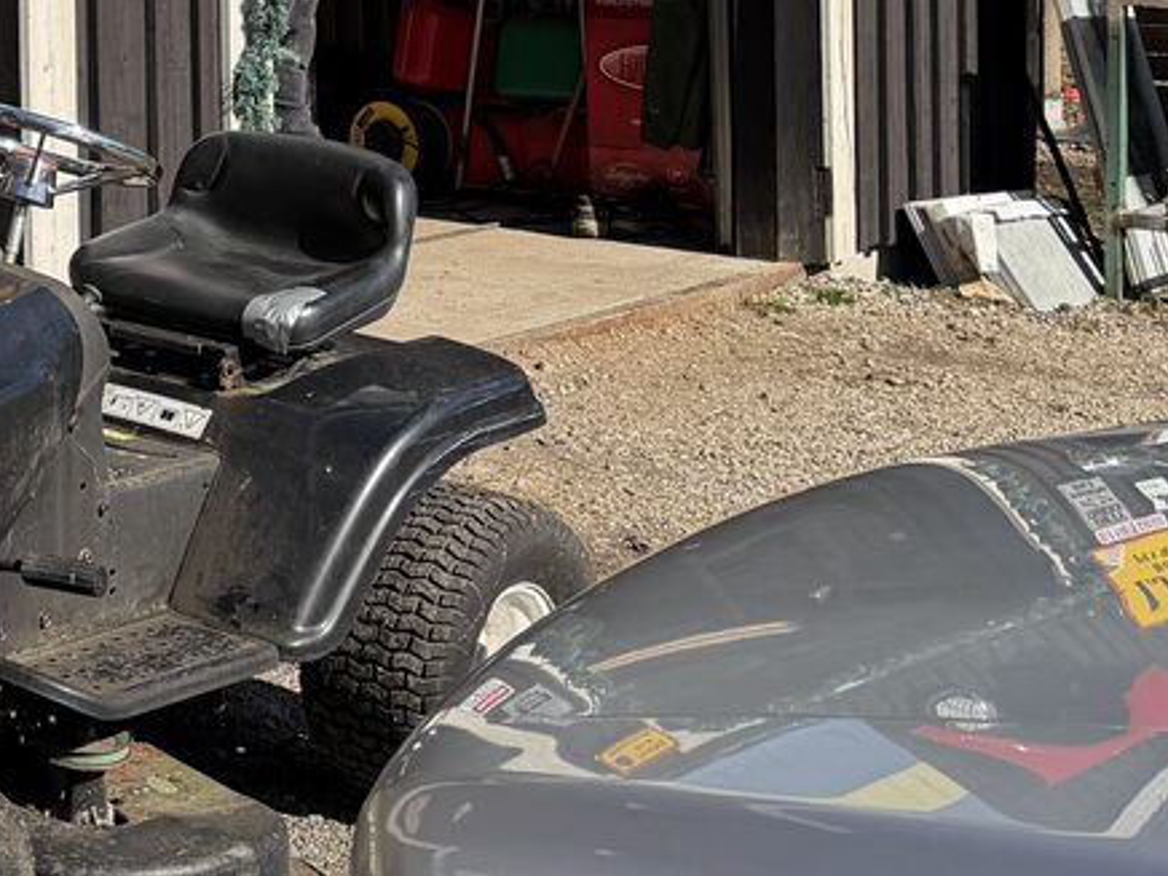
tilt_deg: -0.4
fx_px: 2969
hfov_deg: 19.9
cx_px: -455
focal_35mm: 88
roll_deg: +2.1
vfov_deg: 16.1
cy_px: -196
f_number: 1.78
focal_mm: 6.76
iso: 80
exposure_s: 1/3279
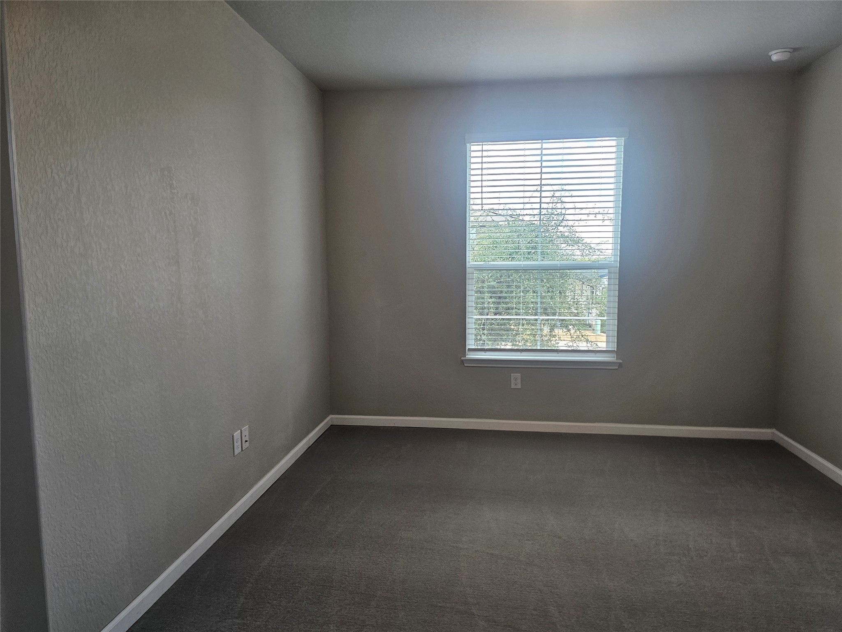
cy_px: 316
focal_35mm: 23
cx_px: 421
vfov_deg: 58.9
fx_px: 559
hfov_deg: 73.9
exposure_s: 1/120
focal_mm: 6.3
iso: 125
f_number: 1.7
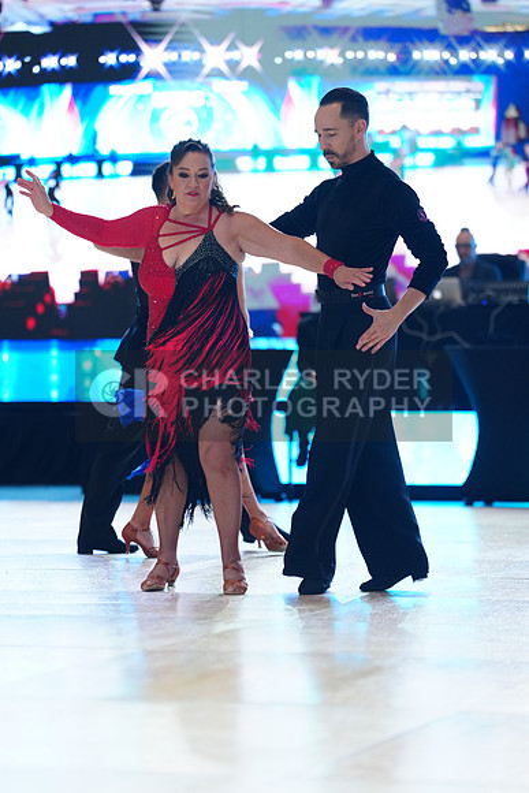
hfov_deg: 10.6
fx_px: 2863
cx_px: 264
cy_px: 396
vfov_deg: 15.8
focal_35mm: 130
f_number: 2.8
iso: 2000
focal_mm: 130
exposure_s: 1/400
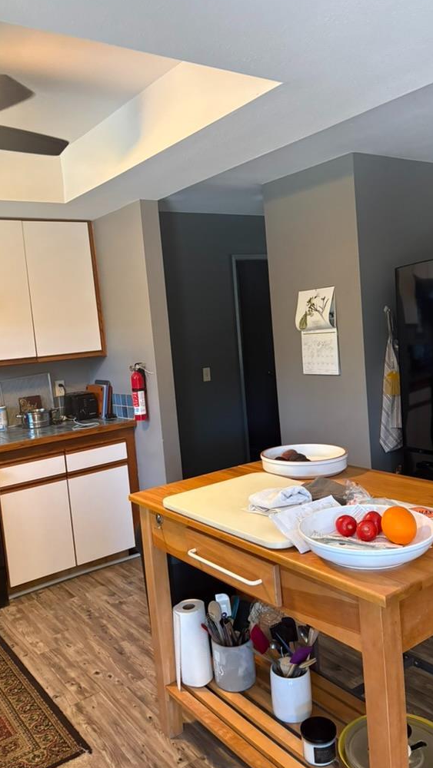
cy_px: 382
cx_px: 207
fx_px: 592
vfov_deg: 66.1
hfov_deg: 40.2
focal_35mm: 29
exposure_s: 1/60
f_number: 1.6
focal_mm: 5.96
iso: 250
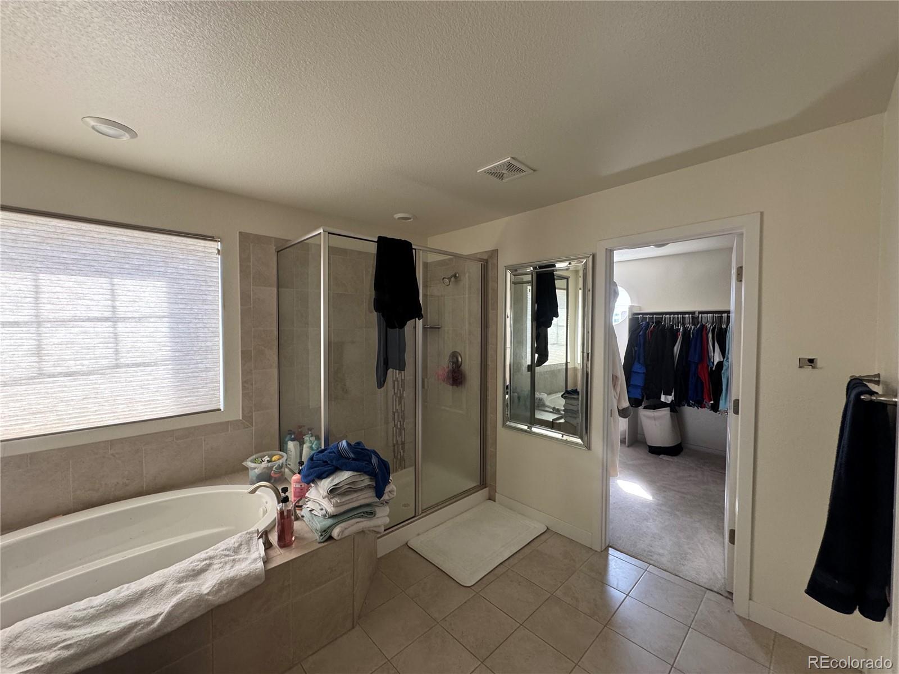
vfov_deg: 85.7
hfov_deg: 102.1
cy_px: 337
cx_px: 450
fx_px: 364
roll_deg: -0.3
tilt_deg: -2.0
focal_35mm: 14
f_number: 2.2
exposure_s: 1/60
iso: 200
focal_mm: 2.22
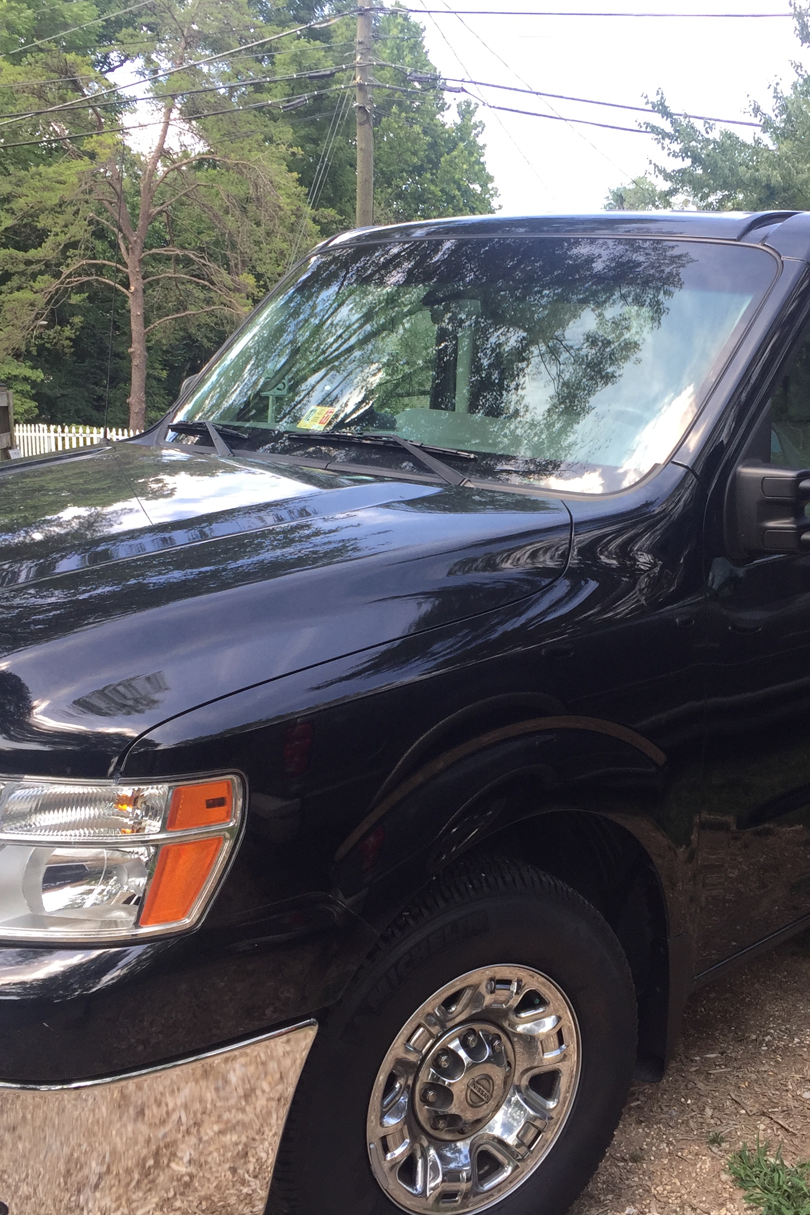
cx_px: 537
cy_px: 600
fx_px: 1383
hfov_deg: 32.4
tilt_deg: -7.0
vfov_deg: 47.4
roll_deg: -1.4
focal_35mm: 41
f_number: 2.2
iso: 32
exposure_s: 1/189
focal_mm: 4.15
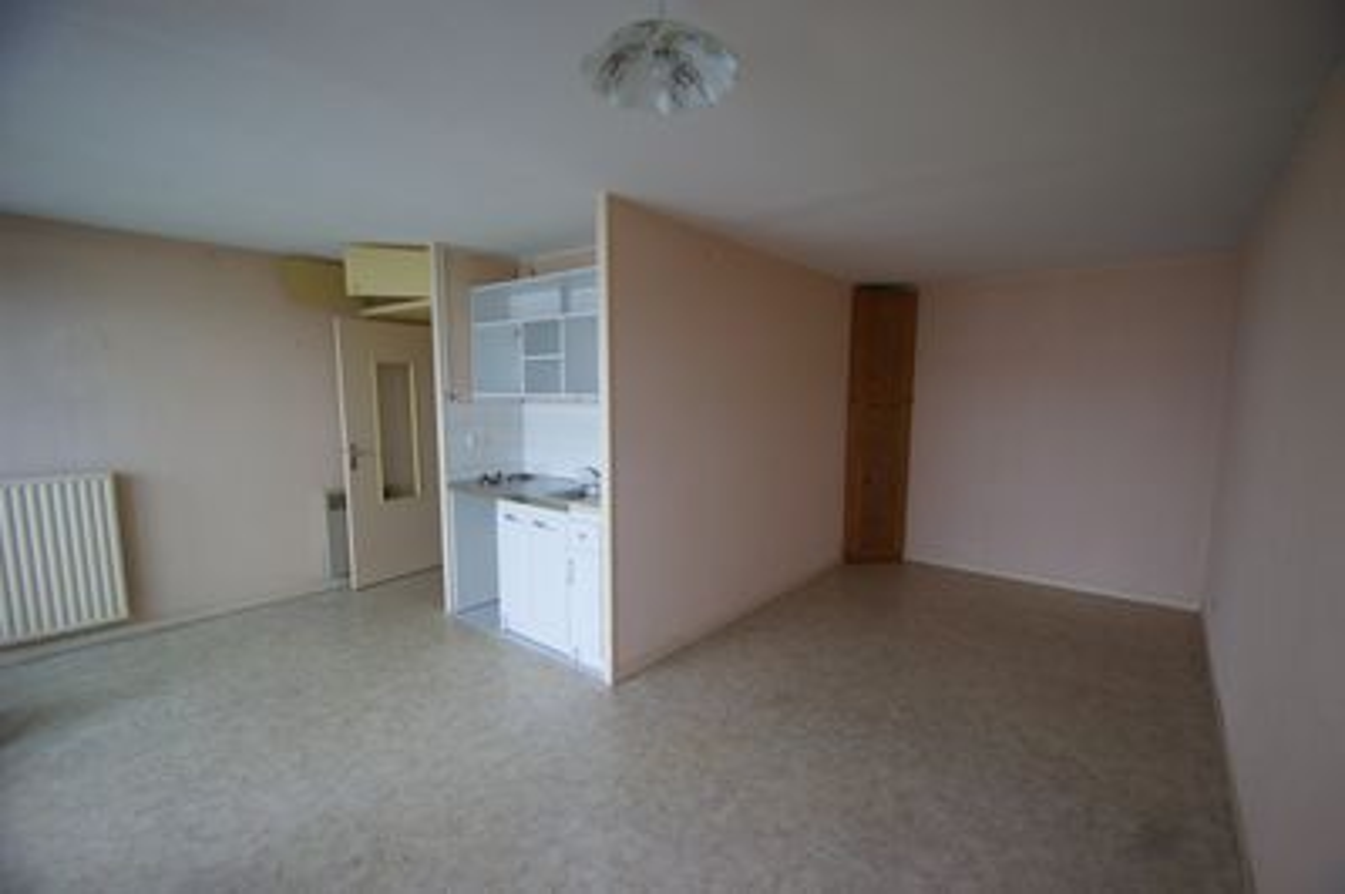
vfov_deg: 77.2
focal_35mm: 15
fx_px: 560
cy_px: 447
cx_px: 672
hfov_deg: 100.4
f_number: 3.5
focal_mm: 10
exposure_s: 1/30
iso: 160
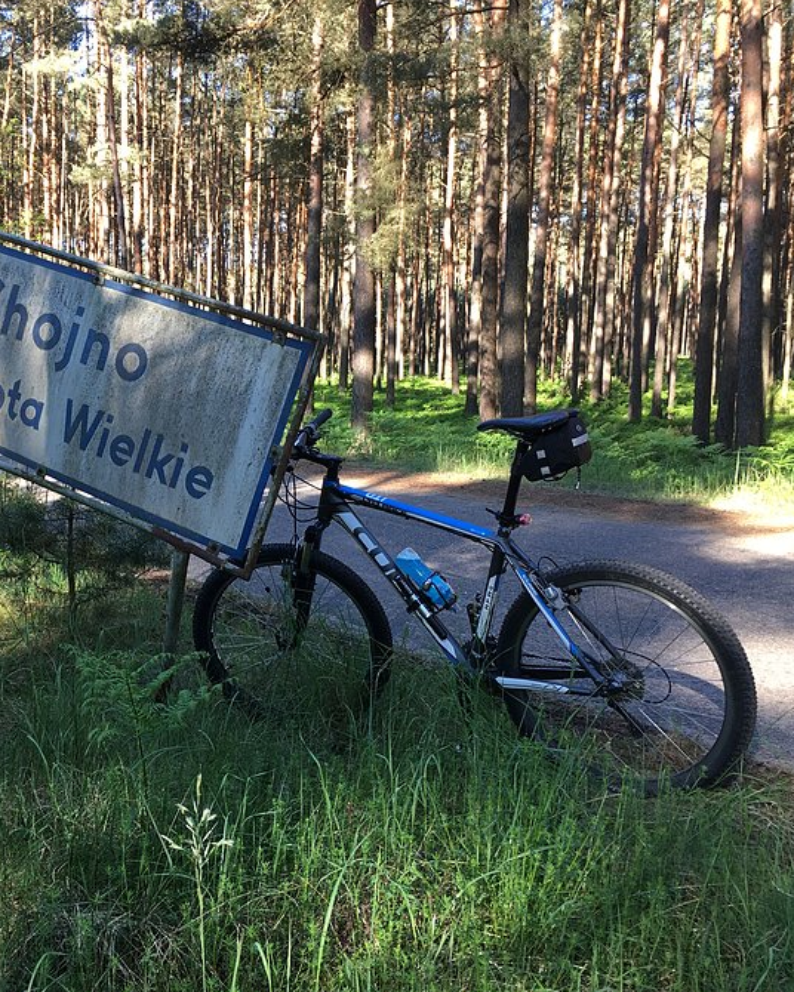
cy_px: 495
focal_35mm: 38
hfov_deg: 38.2
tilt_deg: -7.3
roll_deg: -0.4
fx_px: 1116
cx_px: 204
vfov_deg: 47.9
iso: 25
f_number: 2.2
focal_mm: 4.15
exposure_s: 1/100
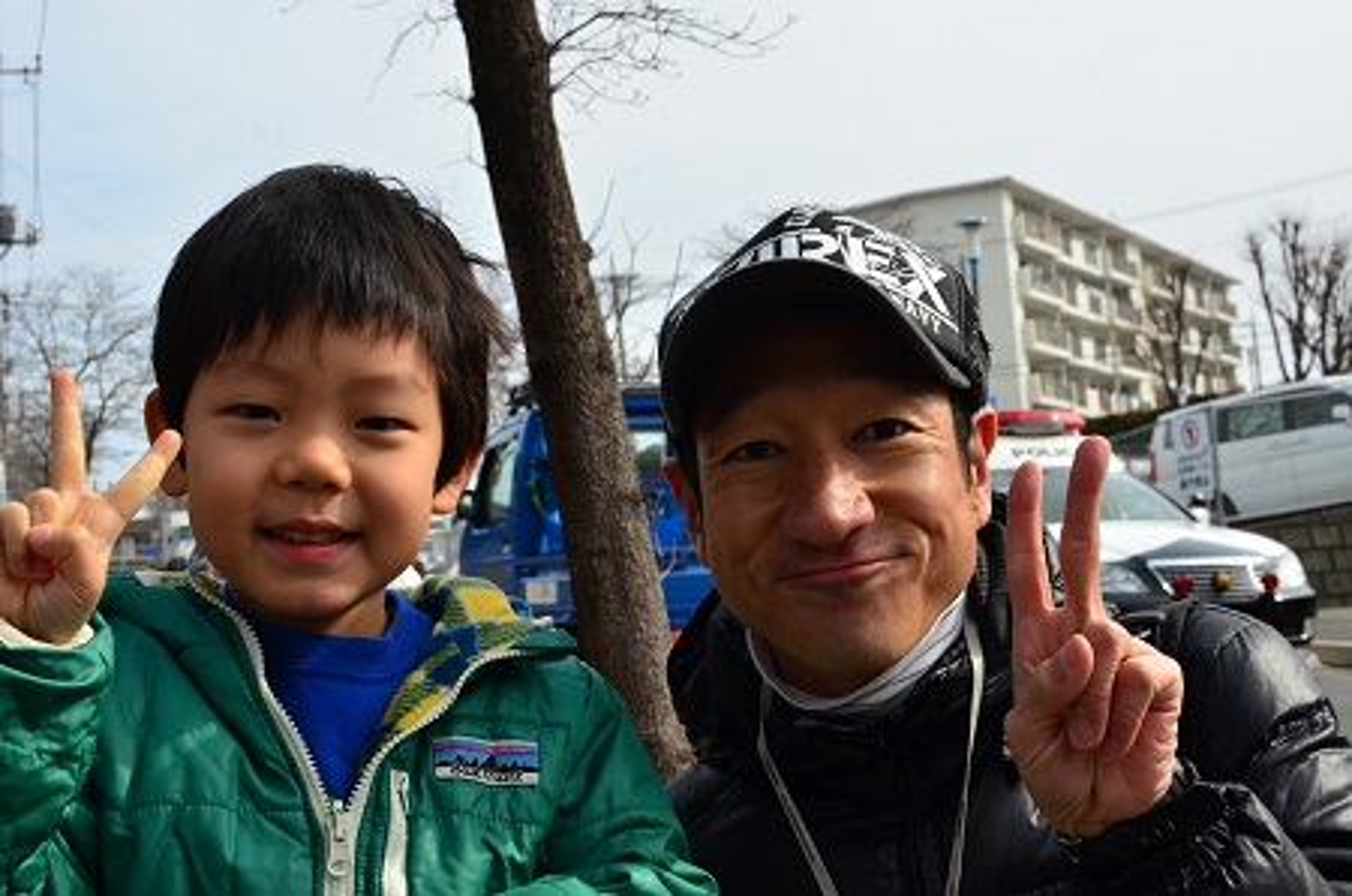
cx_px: 676
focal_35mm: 52
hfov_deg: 37.9
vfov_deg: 25.6
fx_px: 1967
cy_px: 448
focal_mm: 35
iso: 640
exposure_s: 1/640
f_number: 10
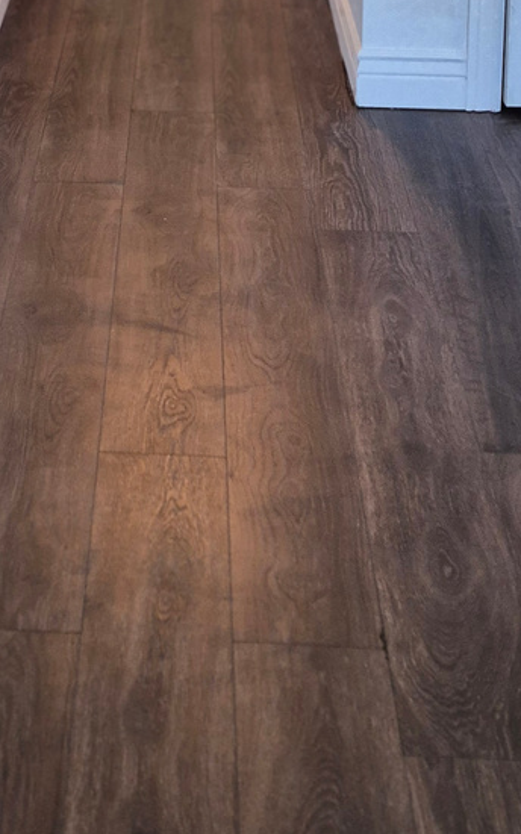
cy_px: -213
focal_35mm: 68
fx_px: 1546
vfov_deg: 26.3
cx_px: 73
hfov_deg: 18.9
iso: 250
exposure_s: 1/120
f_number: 1.8
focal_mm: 5.4
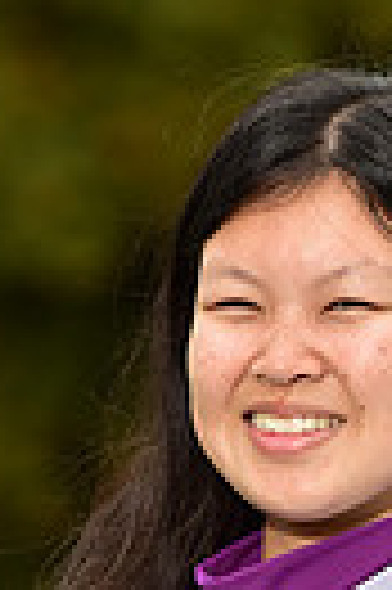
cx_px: 372
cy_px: 887
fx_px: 13461
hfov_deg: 1.7
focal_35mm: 822
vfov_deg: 2.5
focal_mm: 185
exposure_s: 1/250
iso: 500
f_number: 5
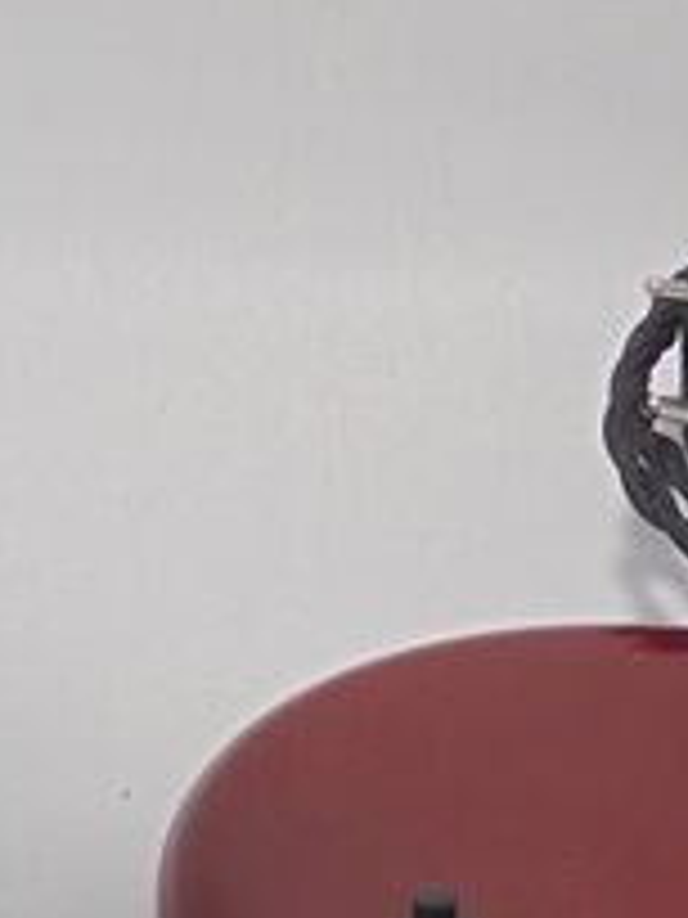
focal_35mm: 150
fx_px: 3975
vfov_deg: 12.7
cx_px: 173
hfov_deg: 9.9
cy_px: -333
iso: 100
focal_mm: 6.1
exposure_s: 1/60
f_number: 4
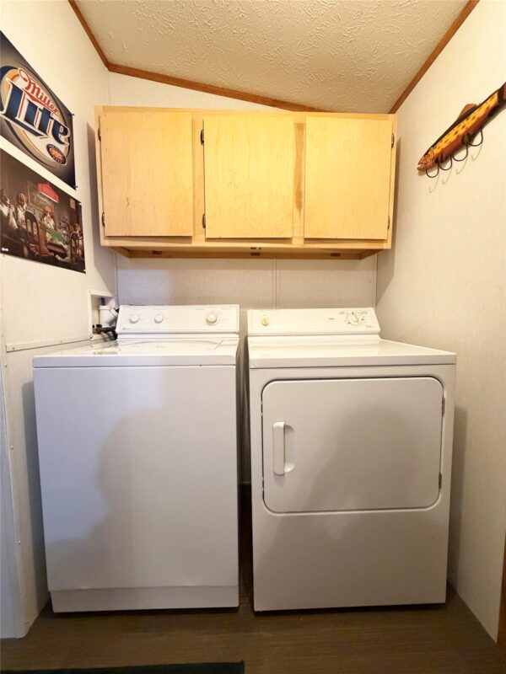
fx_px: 273
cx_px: 253
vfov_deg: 102.1
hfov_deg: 85.7
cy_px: 337
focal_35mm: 14
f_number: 2.2
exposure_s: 1/60
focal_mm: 2.22
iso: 500
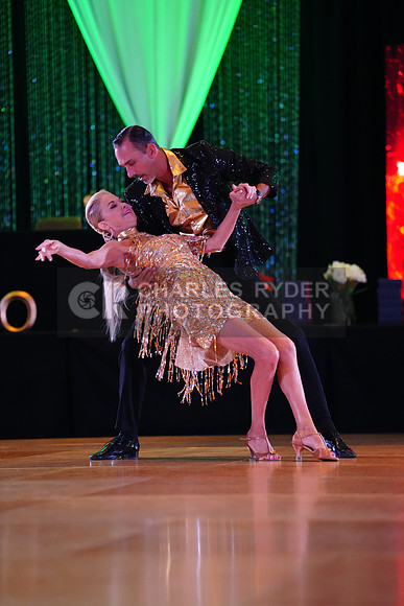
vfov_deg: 14.5
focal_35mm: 141
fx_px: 2372
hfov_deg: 9.7
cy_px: 303
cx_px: 202
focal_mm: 141
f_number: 2.8
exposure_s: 1/400
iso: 6400
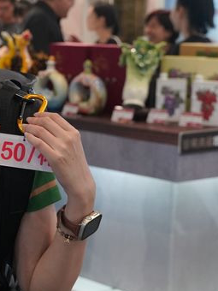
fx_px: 940
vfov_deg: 17.6
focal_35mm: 112
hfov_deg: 12.7
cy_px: 137
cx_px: -88
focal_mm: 33
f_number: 4
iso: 2000
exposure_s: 1/160
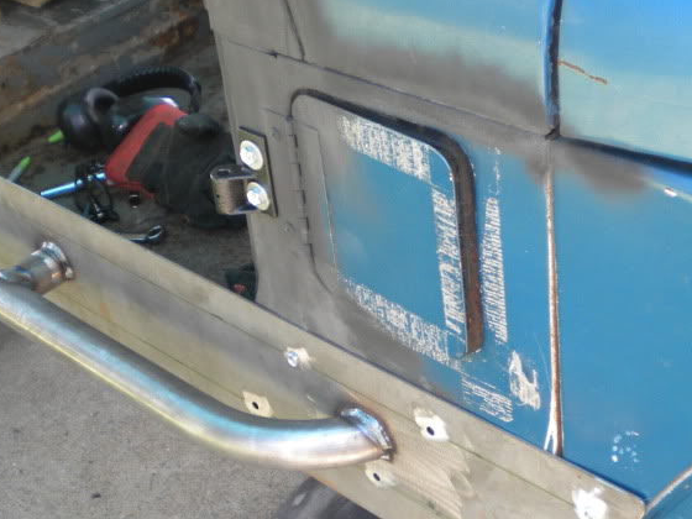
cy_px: 234
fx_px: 1279
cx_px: 278
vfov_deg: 22.9
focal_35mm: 64
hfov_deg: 30.2
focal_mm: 6.3
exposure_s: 1/59
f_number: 3.1
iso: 118
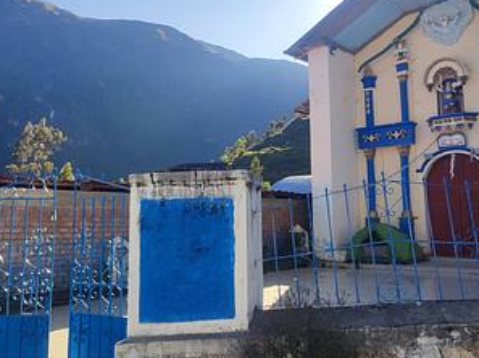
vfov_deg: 39.5
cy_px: 158
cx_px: 246
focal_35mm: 36
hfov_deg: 51.4
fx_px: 498
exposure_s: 1/622
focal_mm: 6.04
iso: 50
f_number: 1.9
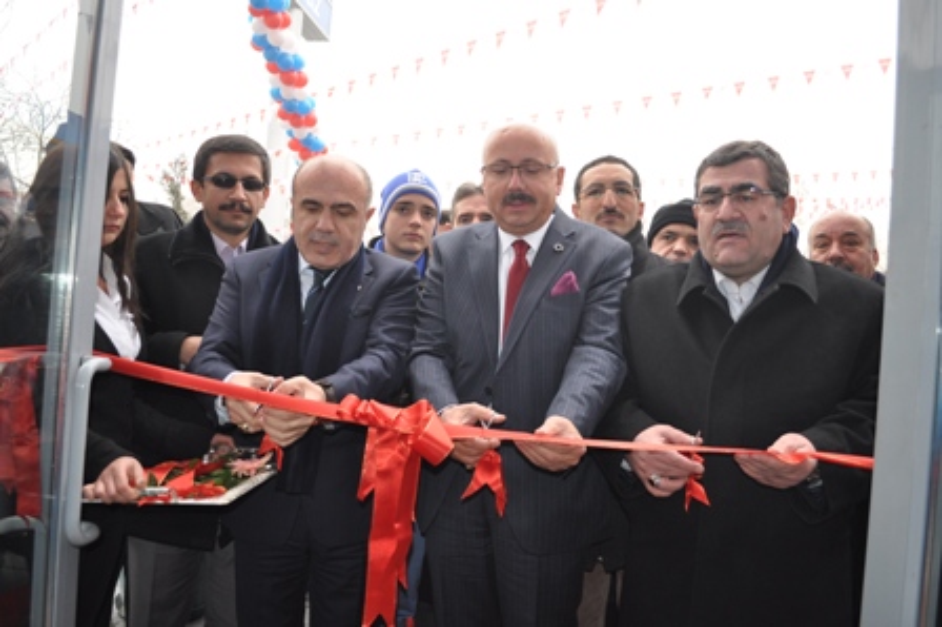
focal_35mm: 30
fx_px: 784
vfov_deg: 43.5
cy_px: 314
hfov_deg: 62.0
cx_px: 471
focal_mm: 20
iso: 400
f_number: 3.8
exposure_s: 1/200
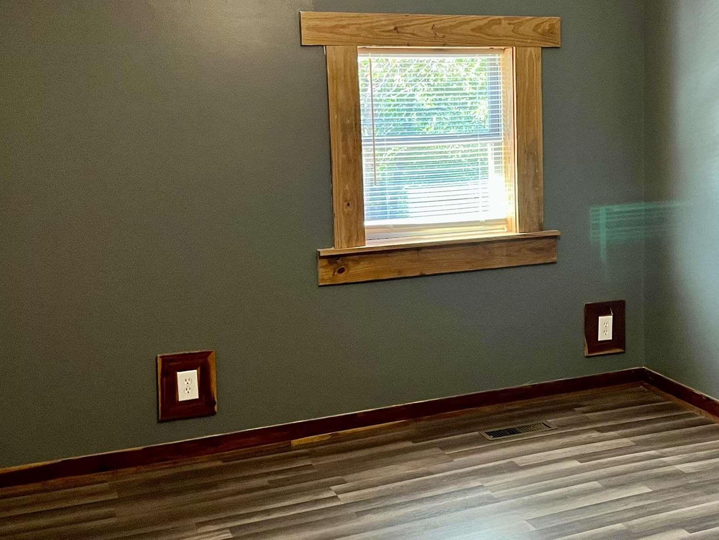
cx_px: 544
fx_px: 1039
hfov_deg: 37.2
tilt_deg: -7.1
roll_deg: +1.5
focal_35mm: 50
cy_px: 209
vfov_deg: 29.0
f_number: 1.6
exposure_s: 1/60
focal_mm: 5.1
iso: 100
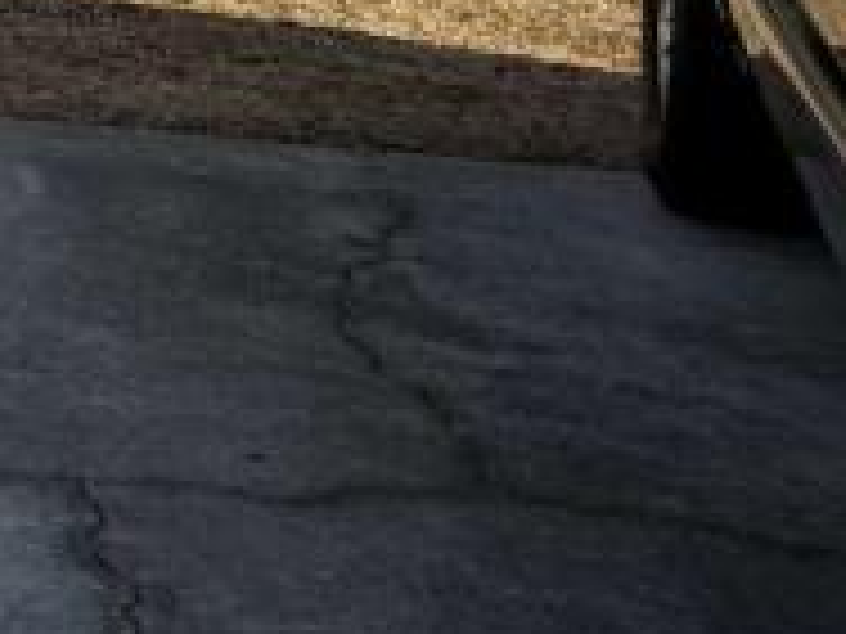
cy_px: -625
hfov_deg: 10.0
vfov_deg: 9.1
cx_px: -1629
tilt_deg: -4.1
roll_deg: +1.3
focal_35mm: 153
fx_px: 3739
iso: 80
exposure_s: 1/3425
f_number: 1.78
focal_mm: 6.76
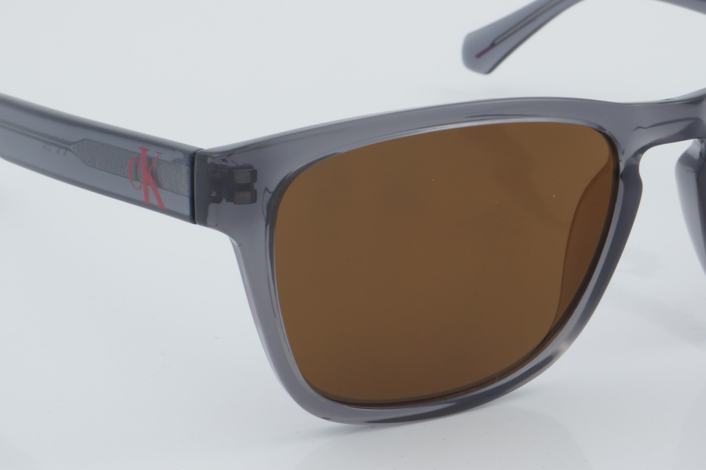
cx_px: 452
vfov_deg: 11.5
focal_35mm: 119
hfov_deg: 17.2
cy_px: 191
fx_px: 2333
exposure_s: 1/4
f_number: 32
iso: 100
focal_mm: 50
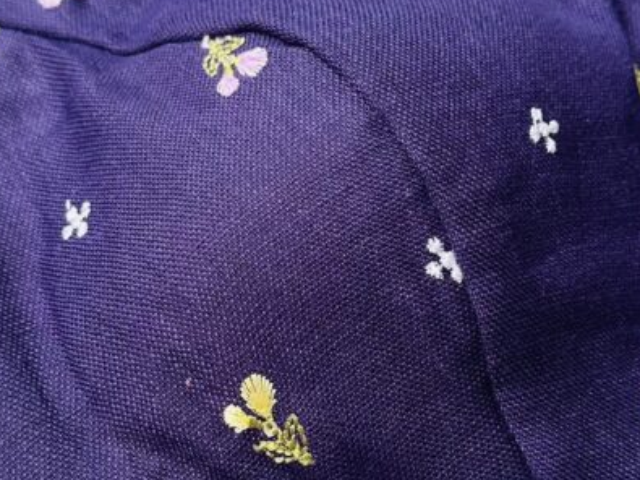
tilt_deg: -60.9
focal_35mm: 73
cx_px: 345
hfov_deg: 26.7
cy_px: 238
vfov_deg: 20.2
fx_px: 1349
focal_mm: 6.86
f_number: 1.78
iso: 50
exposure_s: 1/124
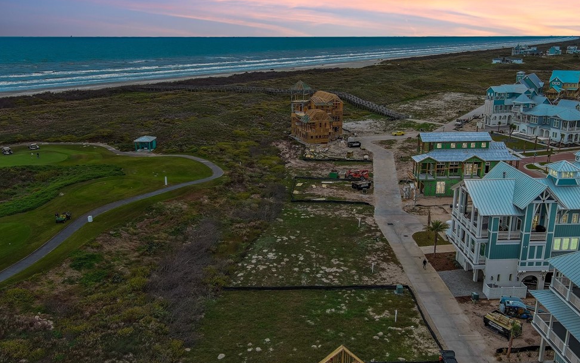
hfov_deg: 58.1
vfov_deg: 38.3
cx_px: 305
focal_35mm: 33
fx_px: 522
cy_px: 193
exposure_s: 1/730
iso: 100
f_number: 2.8
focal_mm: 10.57
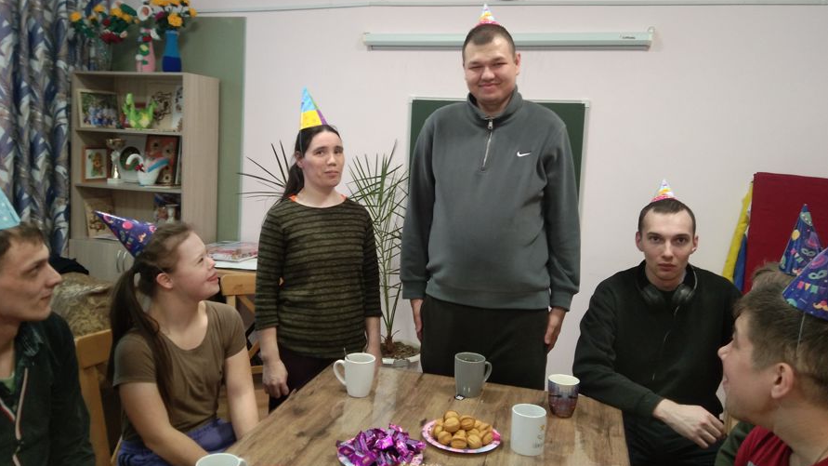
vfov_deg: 35.5
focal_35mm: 33
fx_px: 724
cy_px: 188
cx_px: 413
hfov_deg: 59.5
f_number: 2.2
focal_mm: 3.65
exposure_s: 1/33
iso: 281
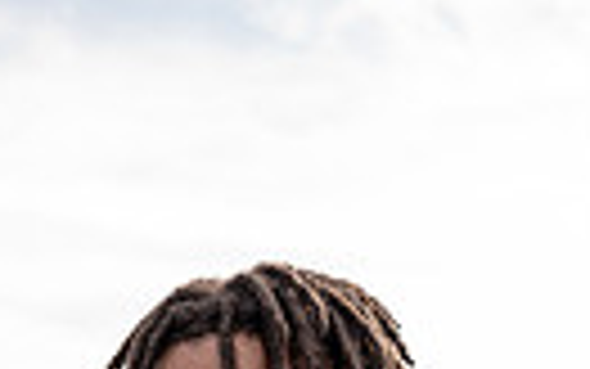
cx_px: 108
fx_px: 2638
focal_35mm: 164
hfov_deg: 12.7
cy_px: 900
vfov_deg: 7.5
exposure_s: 1/250
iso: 100
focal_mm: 47
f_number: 5.6
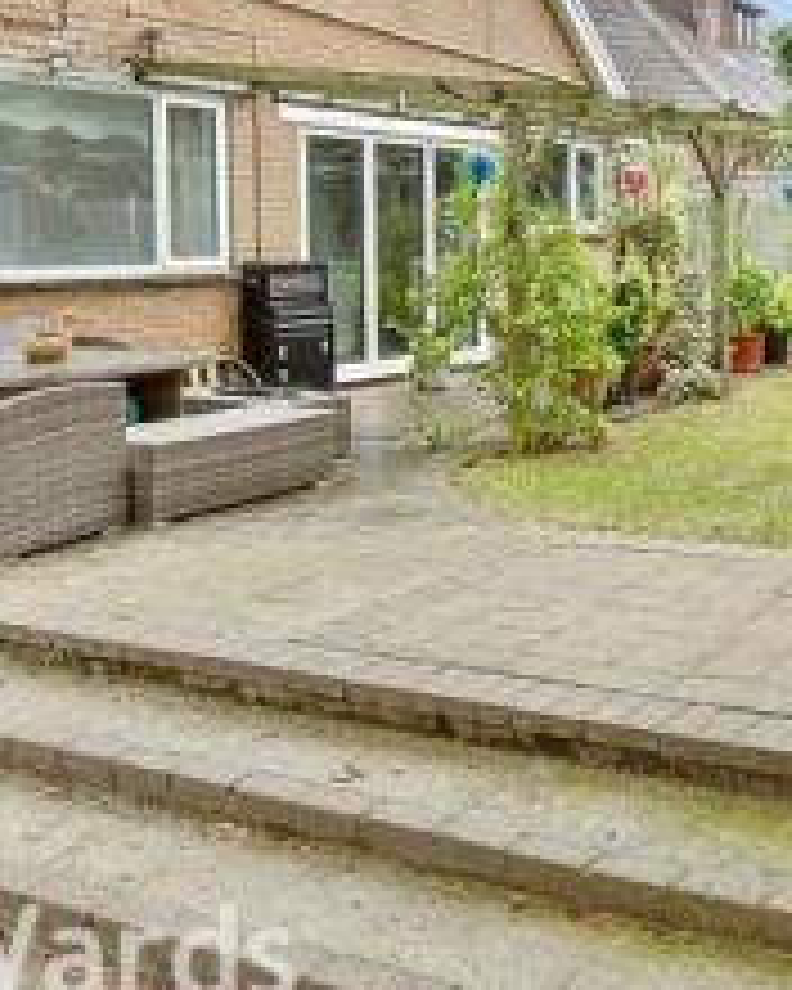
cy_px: 281
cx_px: 754
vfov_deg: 42.8
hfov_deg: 33.3
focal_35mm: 42
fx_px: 1231
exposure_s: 1/160
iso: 500
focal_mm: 10
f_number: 6.3
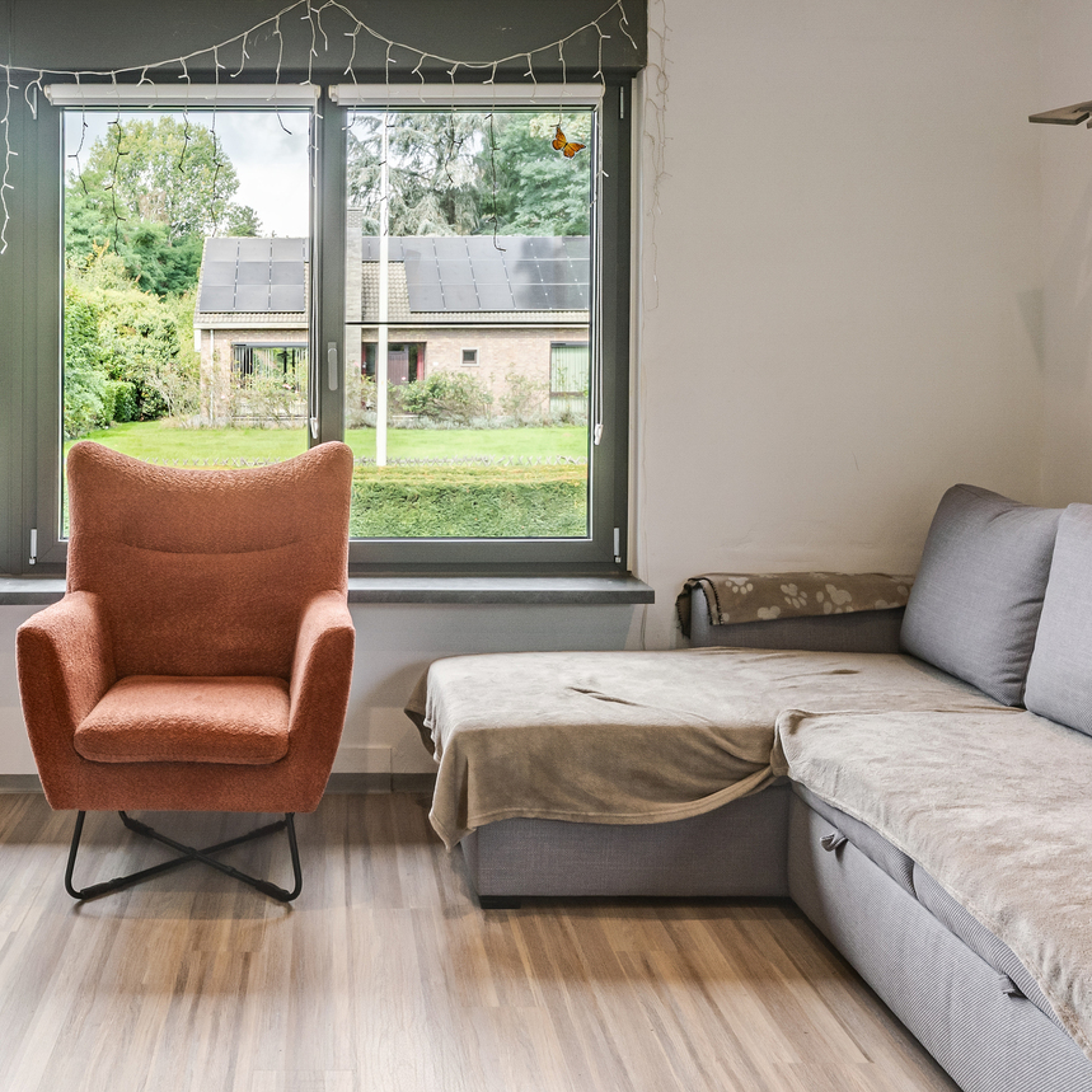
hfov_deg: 42.9
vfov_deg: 43.8
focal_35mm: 38
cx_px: 323
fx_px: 1356
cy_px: 472
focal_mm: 16
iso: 250
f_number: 11
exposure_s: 1/100
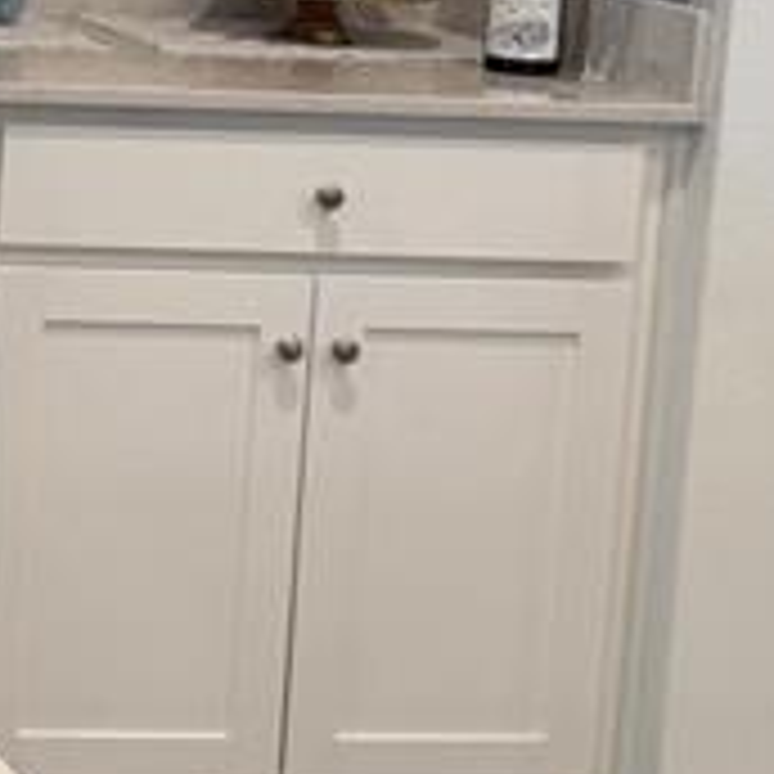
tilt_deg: -5.0
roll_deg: -2.8
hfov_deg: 12.8
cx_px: -531
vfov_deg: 13.6
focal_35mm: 126
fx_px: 3187
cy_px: -27
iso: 160
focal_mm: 6.76
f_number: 1.78
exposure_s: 1/120
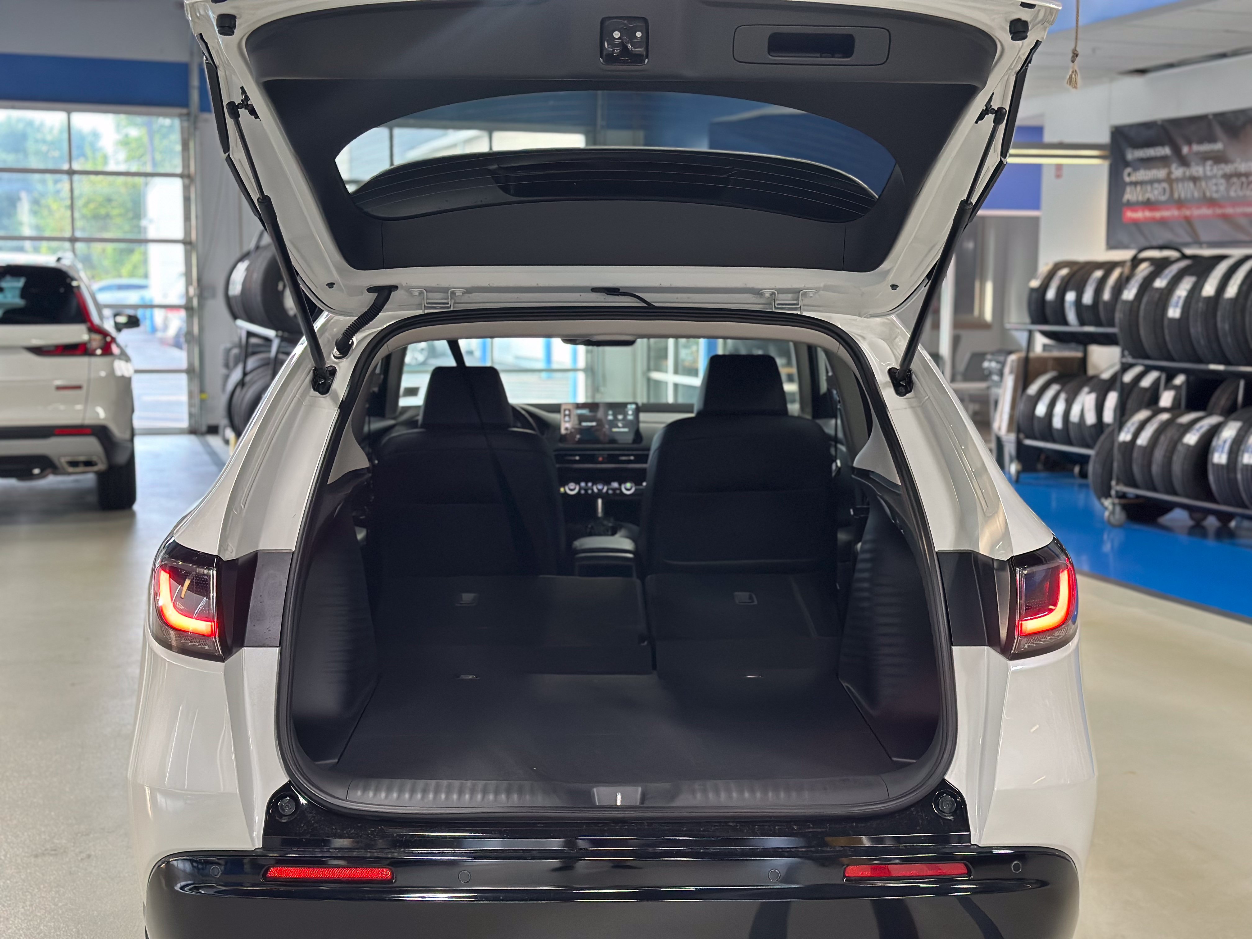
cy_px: 470
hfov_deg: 39.7
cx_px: 626
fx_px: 1736
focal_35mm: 48
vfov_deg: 30.3
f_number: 1.78
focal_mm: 6.86
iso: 250
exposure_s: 1/120
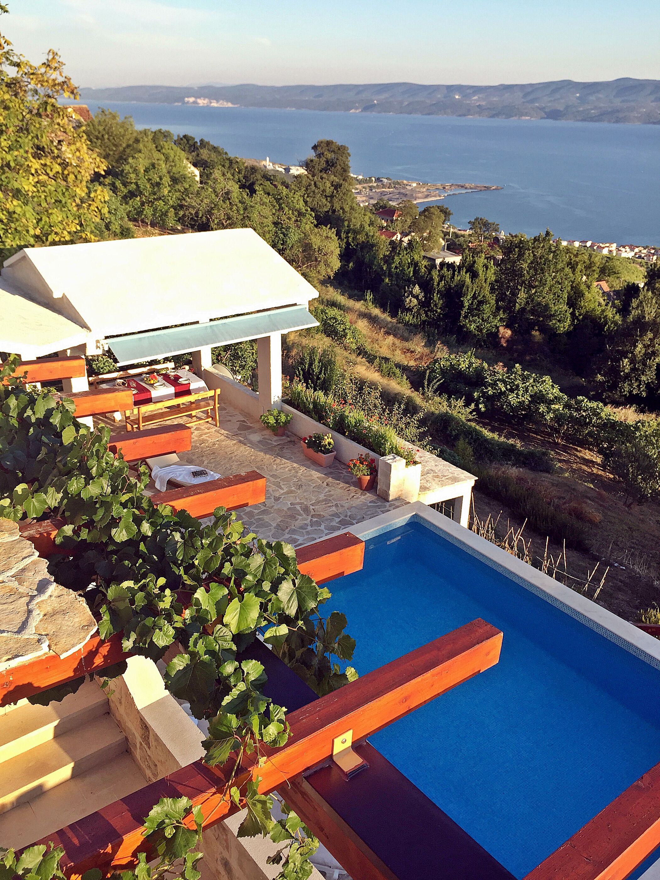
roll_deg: -1.7
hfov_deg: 48.2
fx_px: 737
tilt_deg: -25.4
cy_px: 440
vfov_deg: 61.7
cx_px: 330
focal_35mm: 29
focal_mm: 4.15
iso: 32
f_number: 2.2
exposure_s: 1/534
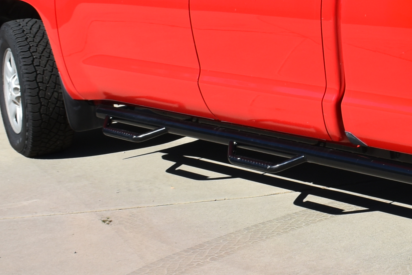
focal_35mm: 100
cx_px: 487
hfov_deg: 19.3
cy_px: 30
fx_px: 1145
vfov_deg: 13.6
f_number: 9
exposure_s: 1/320
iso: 200
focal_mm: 20
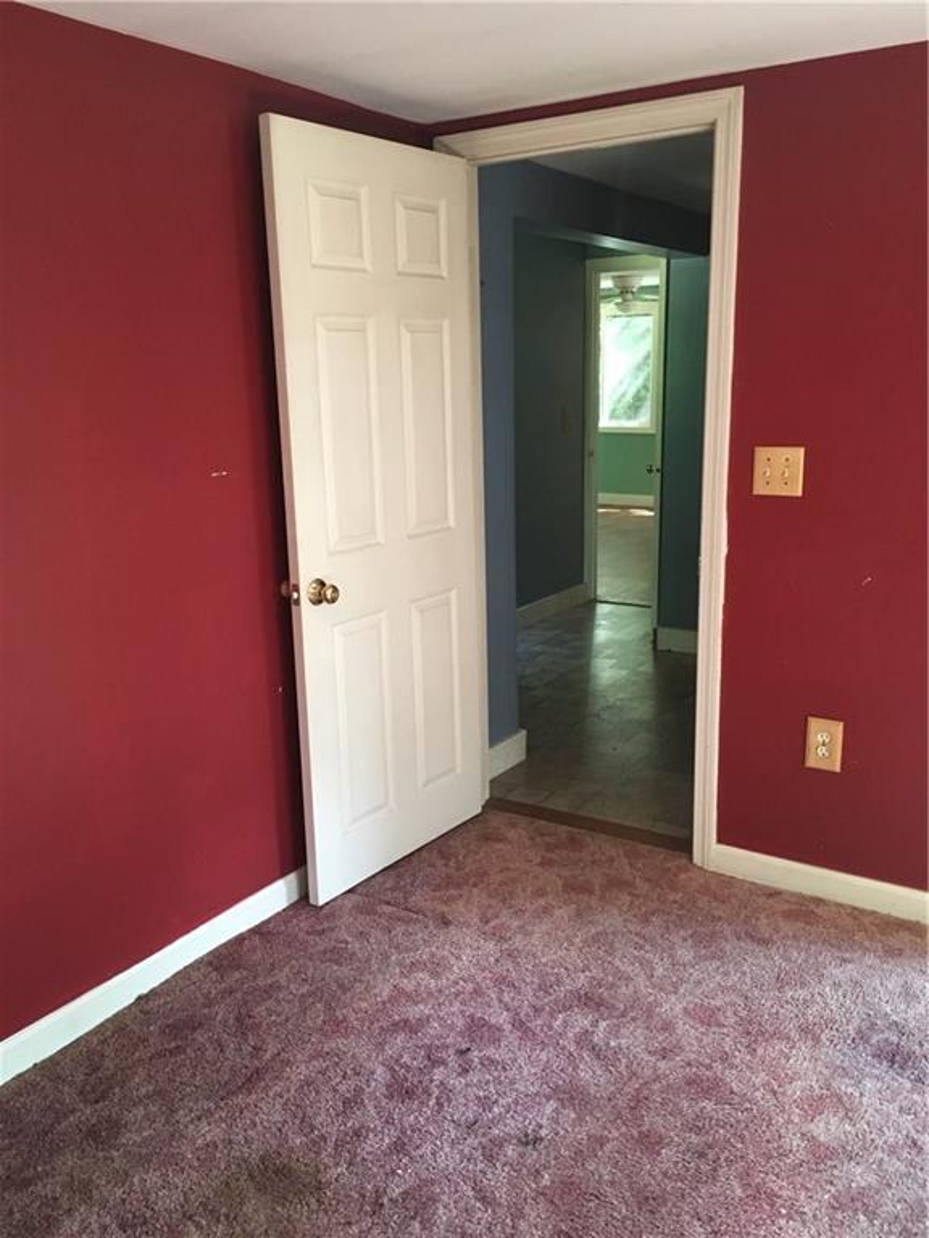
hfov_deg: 48.2
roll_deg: +1.2
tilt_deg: -12.9
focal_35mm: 29
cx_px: 464
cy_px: 619
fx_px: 1038
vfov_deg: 61.7
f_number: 2.2
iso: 125
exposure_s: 1/30
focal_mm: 4.15
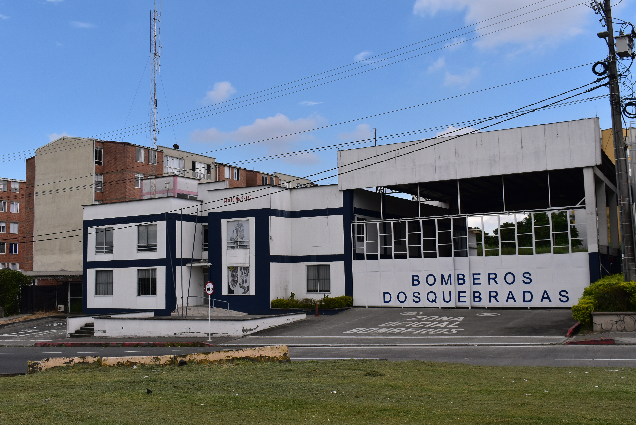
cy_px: 212
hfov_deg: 53.1
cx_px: 318
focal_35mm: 36
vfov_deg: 36.9
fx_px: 636
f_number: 11
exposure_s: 1/400
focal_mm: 24
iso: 400
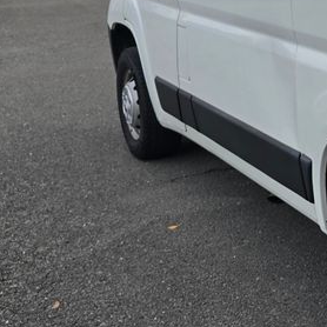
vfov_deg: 22.3
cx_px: 580
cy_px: 11
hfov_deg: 18.4
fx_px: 802
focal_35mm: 75
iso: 32
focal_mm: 6.3
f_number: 1.7
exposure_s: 1/180
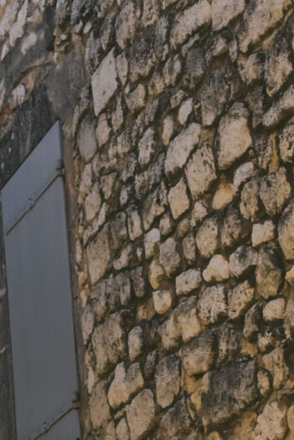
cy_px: 386
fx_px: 2129
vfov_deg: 11.7
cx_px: -133
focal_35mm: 174
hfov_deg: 7.8
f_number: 7.1
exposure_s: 1/200
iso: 100
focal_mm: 36
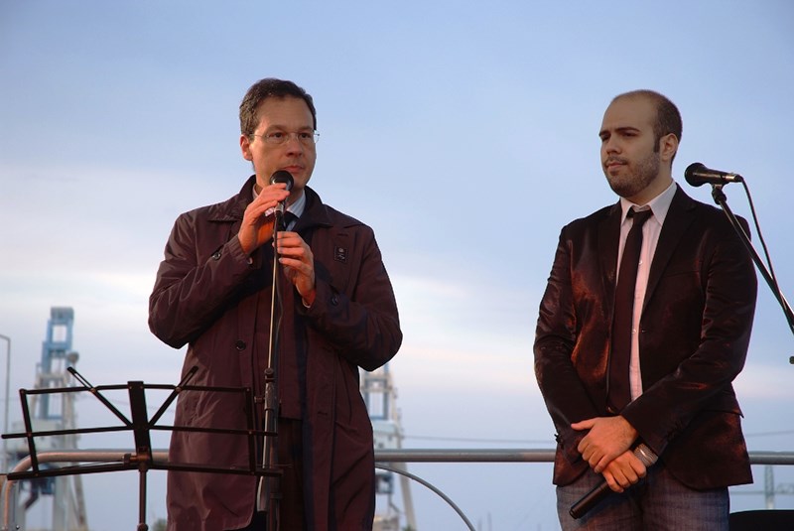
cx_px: 397
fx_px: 2163
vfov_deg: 14.0
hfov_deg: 20.8
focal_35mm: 98
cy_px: 266
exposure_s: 1/40
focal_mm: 65
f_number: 5
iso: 400
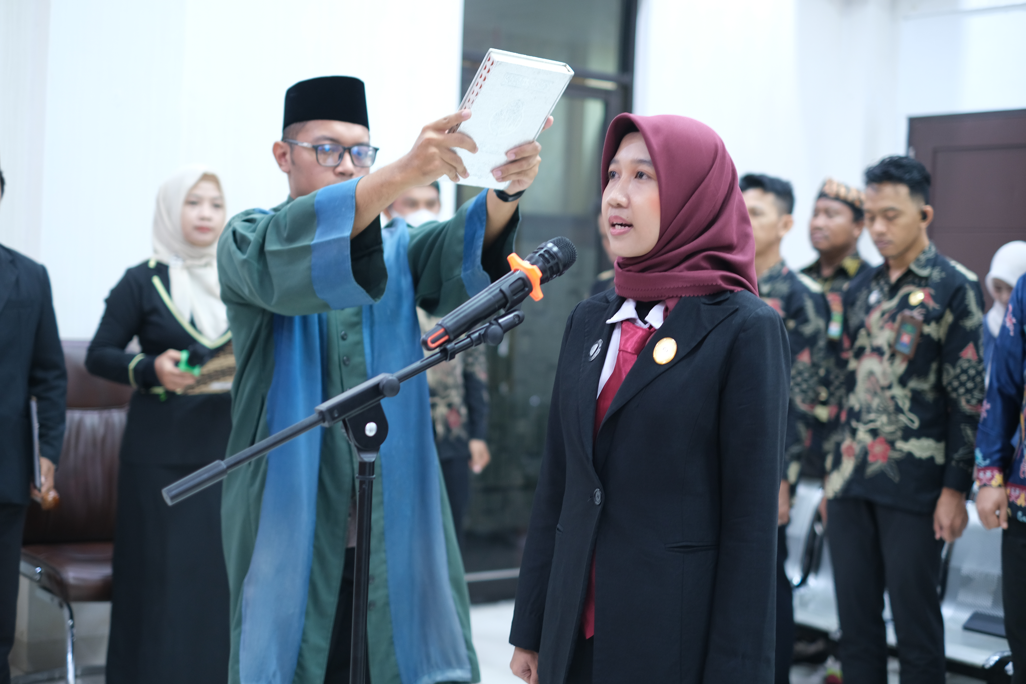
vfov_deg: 25.5
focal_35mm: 53
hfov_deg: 37.5
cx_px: 513
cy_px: 342
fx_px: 1510
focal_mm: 35
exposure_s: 1/18
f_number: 1.8
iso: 400
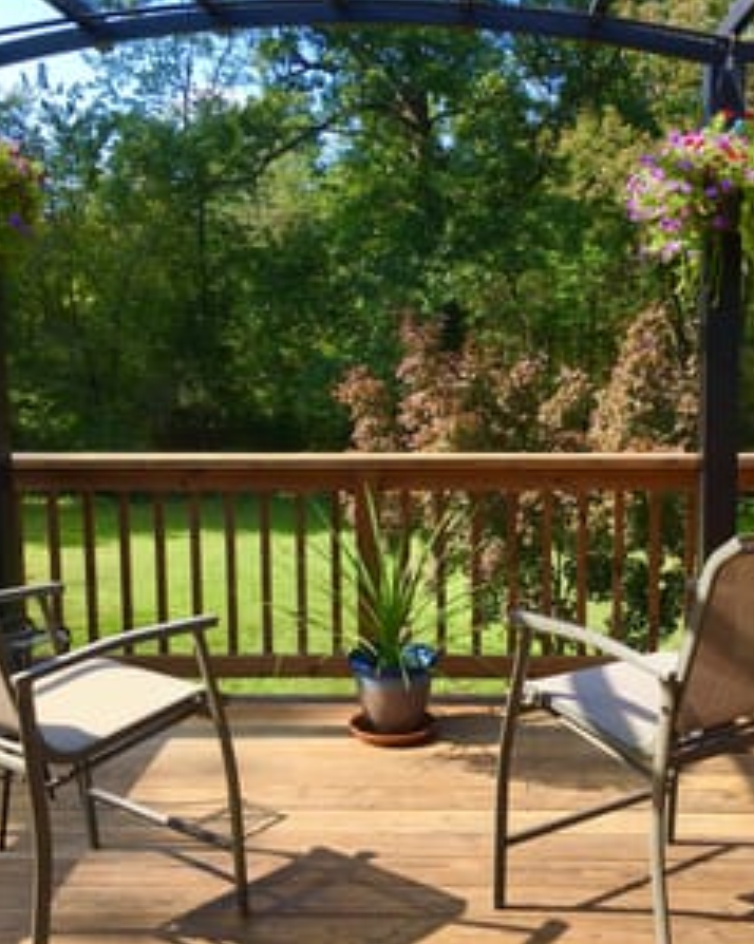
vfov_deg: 48.0
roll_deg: +0.0
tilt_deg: -7.6
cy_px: 472
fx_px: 1061
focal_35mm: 38
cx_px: 450
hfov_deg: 39.0
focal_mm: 4.15
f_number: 2.2
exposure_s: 1/499
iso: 25
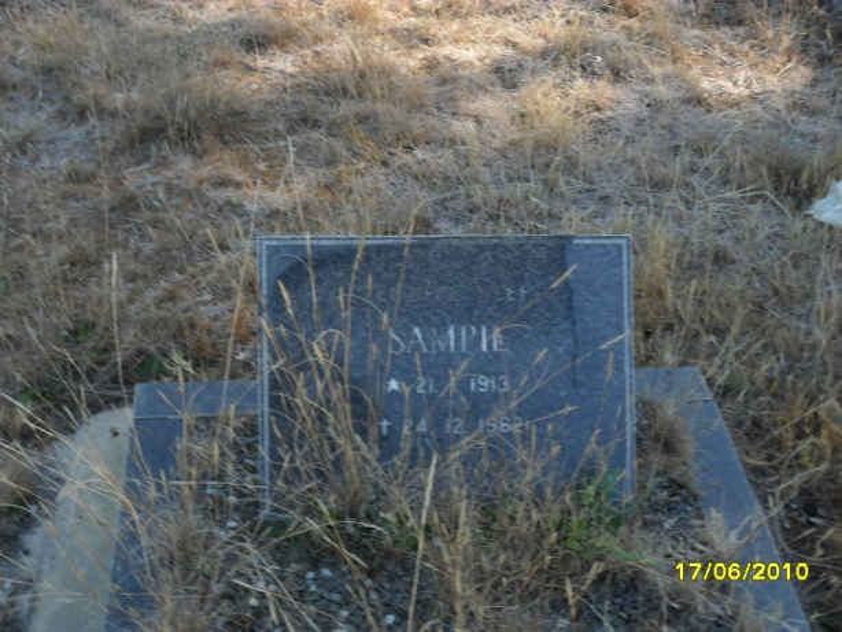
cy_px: 316
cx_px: 421
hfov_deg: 36.8
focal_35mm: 52
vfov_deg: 28.1
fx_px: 1265
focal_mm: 9.3
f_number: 5
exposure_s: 1/60
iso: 100
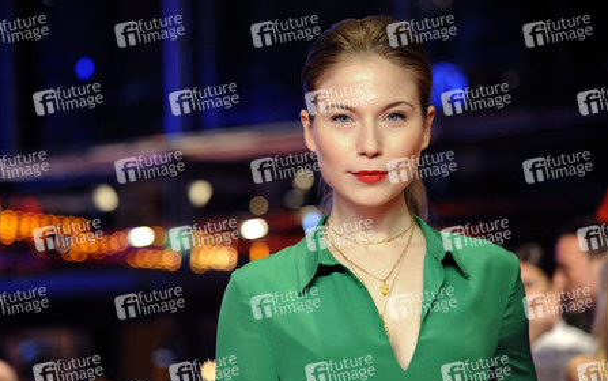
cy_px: 201
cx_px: 303
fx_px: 2039
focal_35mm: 123
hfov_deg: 17.0
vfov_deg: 10.7
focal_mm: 120
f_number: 4
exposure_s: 1/125
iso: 2000
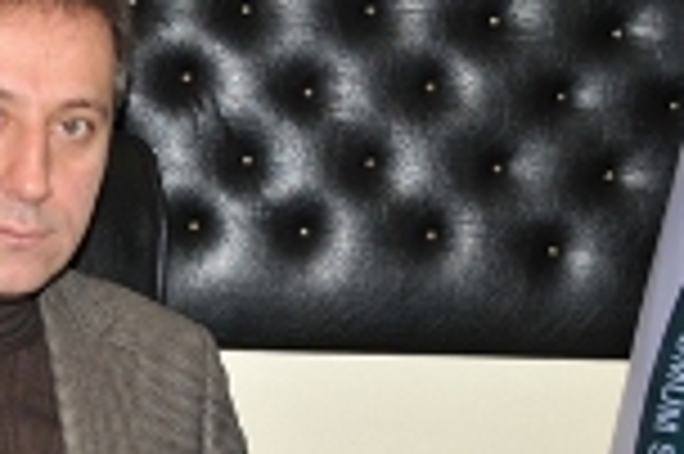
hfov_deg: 17.6
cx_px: 112
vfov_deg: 11.9
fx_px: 2183
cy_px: 303
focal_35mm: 115
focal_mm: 26
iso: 250
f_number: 3.8
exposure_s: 1/60
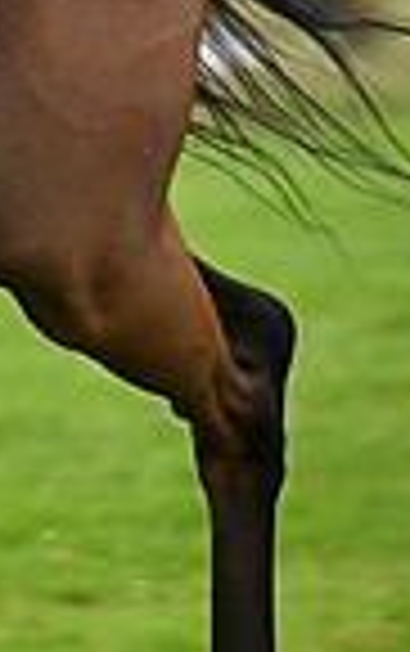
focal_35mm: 714
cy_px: -169
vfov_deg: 2.9
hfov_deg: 1.8
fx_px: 12727
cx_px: -820
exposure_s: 1/800
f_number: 4.5
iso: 1250
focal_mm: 175
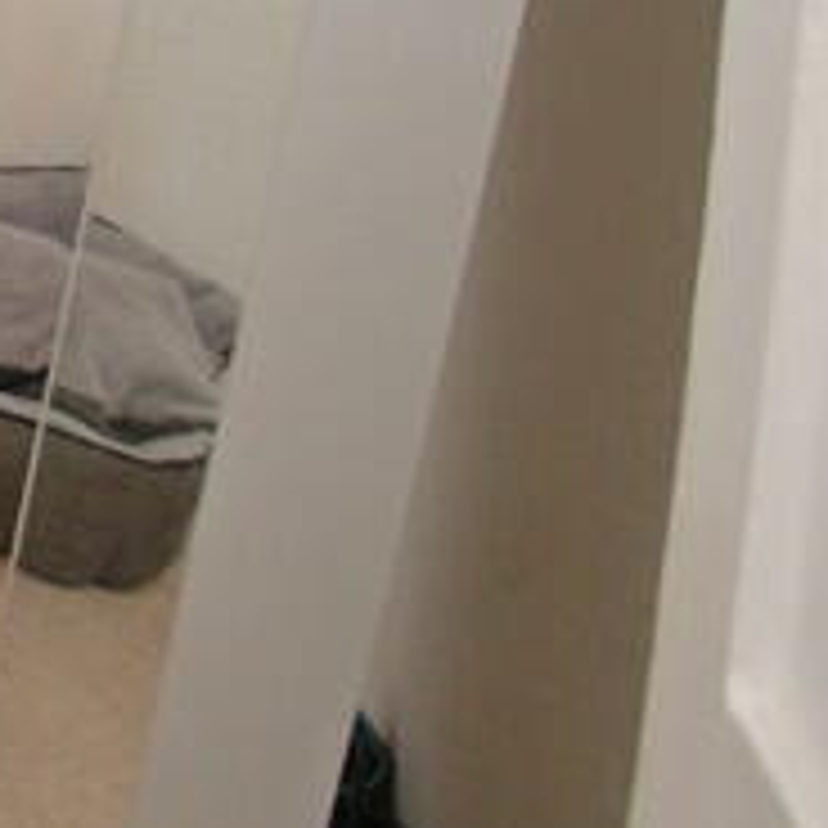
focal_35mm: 71
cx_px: -1462
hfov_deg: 12.7
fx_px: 1921
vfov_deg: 19.6
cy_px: -556
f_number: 4.5
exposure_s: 1/80
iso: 200
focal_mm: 10
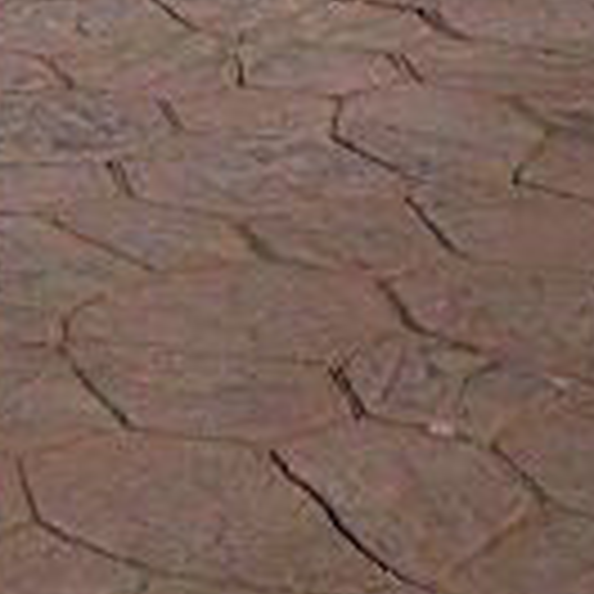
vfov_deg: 11.0
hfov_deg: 10.7
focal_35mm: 154
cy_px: -198
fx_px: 2990
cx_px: -428
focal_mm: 6.3
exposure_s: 1/320
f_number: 7.9
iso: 50
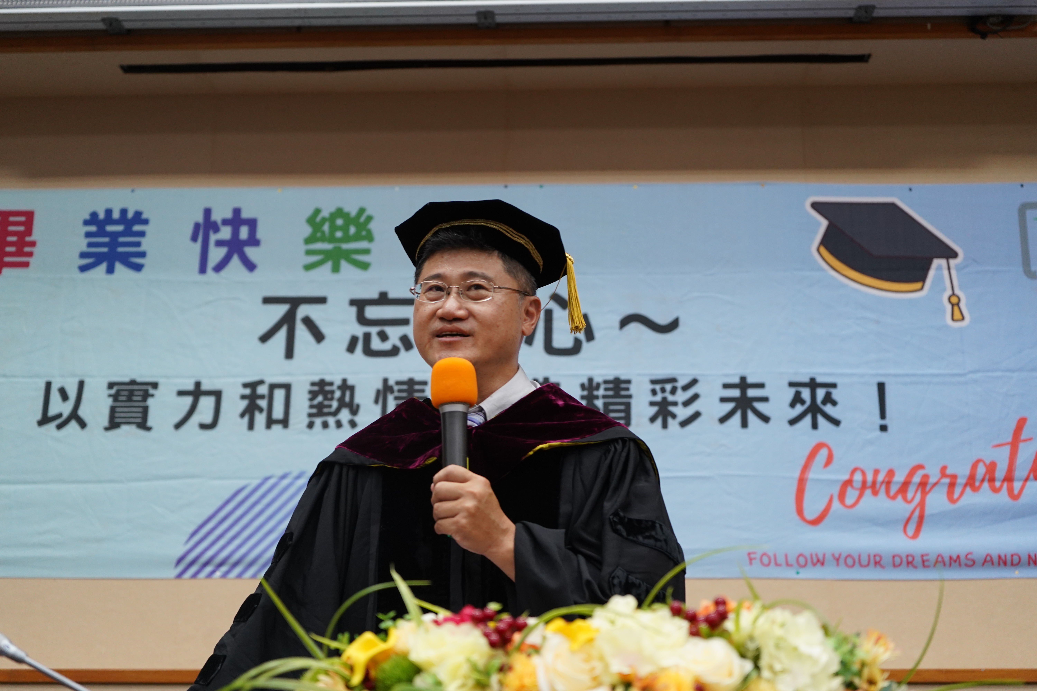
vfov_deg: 29.2
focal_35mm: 46
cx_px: 518
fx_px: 1325
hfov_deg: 42.7
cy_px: 346
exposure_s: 1/160
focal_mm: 46
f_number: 3.2
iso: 1600
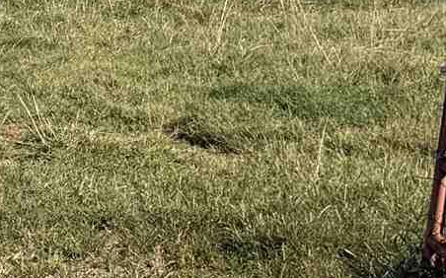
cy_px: 7
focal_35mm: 173
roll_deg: +0.9
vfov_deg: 7.5
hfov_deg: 11.3
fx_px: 2102
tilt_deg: -3.2
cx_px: -342
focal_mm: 6.76
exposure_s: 1/4975
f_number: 1.78
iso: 80
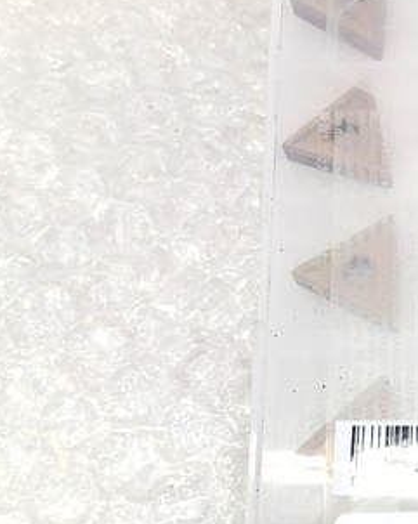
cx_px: 465
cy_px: 309
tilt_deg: -74.2
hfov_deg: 24.4
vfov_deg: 32.4
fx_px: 898
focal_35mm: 58
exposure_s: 1/30
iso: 40
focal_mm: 3.99
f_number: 1.8
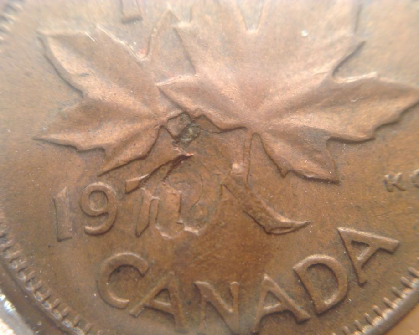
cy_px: 167
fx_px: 434
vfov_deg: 42.2
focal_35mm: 35
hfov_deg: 51.5
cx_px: 202
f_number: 2.4
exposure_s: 1/24
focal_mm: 3.3
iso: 32
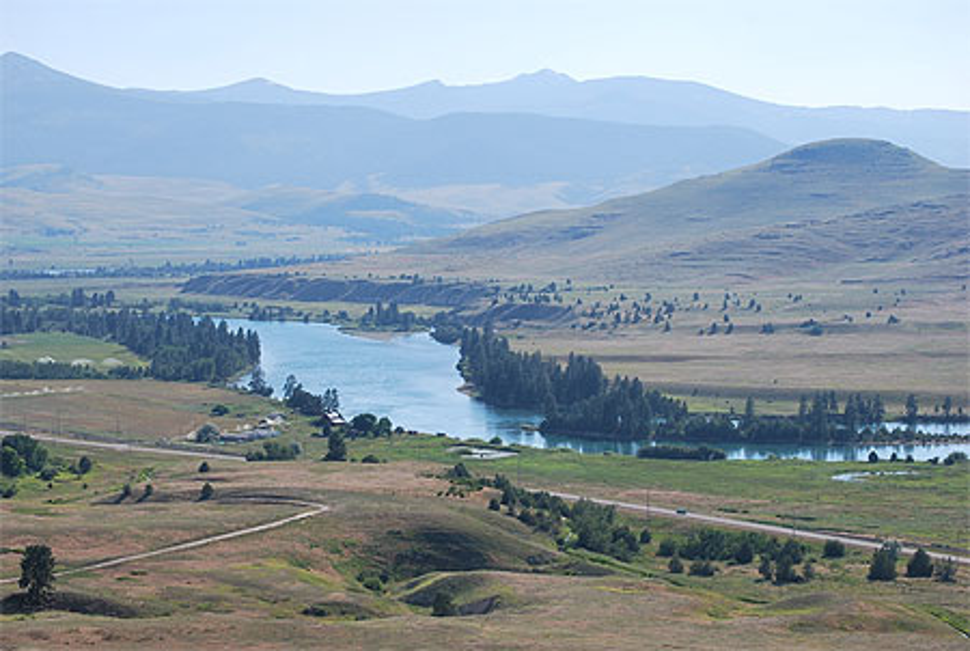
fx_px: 2227
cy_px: 326
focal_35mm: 82
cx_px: 485
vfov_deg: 16.6
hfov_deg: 24.6
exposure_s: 1/250
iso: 100
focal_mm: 55
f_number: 8
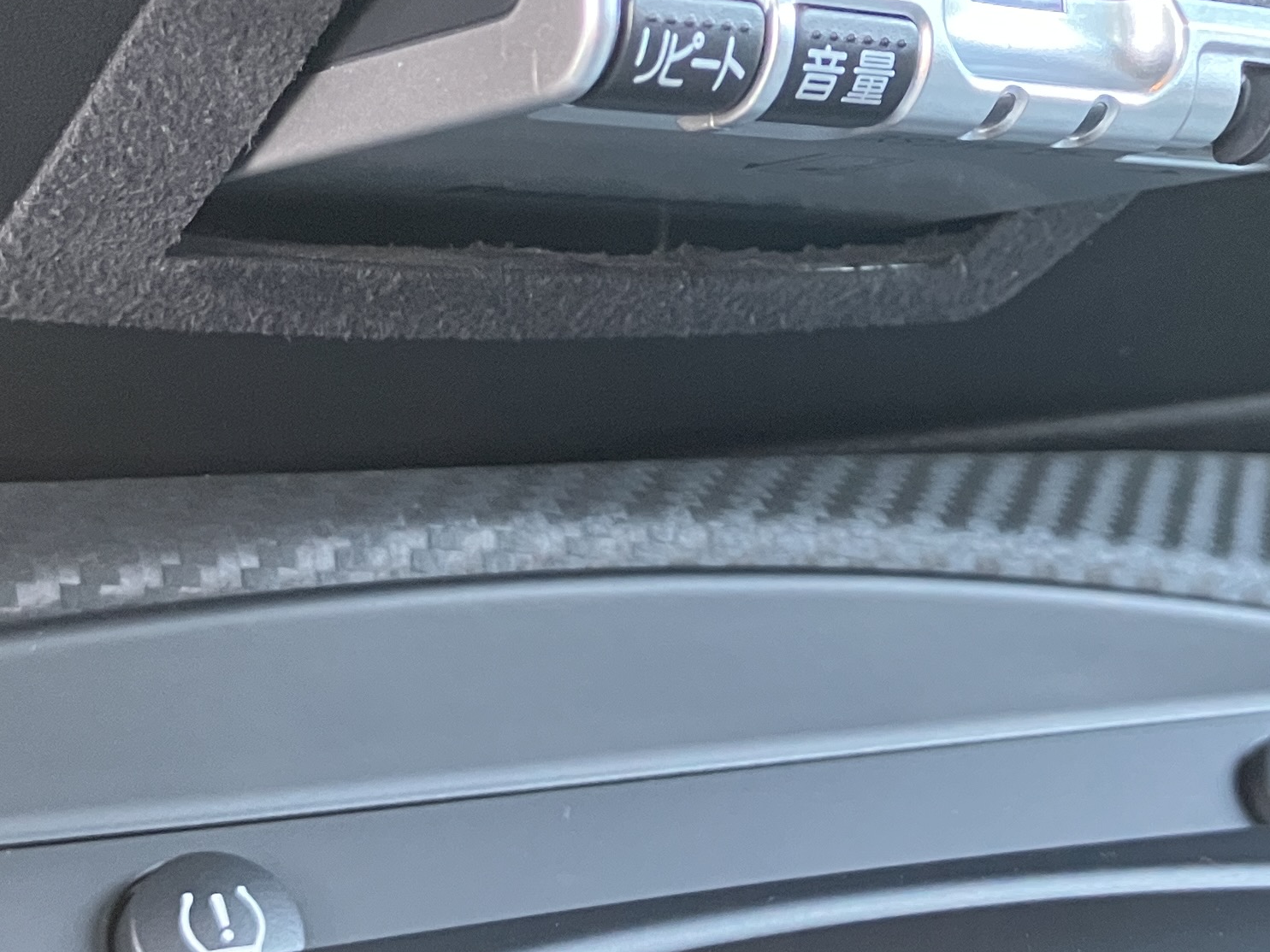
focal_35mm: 76
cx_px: 917
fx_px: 2789
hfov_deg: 25.4
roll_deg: -1.6
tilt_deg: +3.4
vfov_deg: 19.2
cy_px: 173
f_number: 1.8
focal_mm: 3.99
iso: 320
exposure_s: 1/60
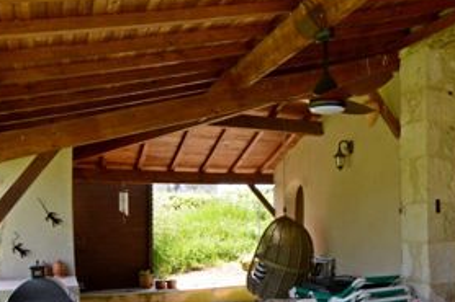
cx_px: 369
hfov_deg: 47.7
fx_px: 480
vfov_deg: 34.3
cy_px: 227
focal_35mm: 38
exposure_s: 1/125
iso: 280
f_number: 5.6
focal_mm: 10
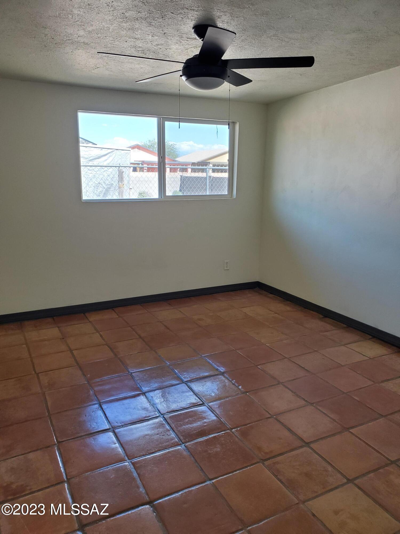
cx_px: 200
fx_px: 401
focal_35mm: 26
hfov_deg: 53.1
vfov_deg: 67.3
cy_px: 267
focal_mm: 4.3
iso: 100
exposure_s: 1/77
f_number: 2.4
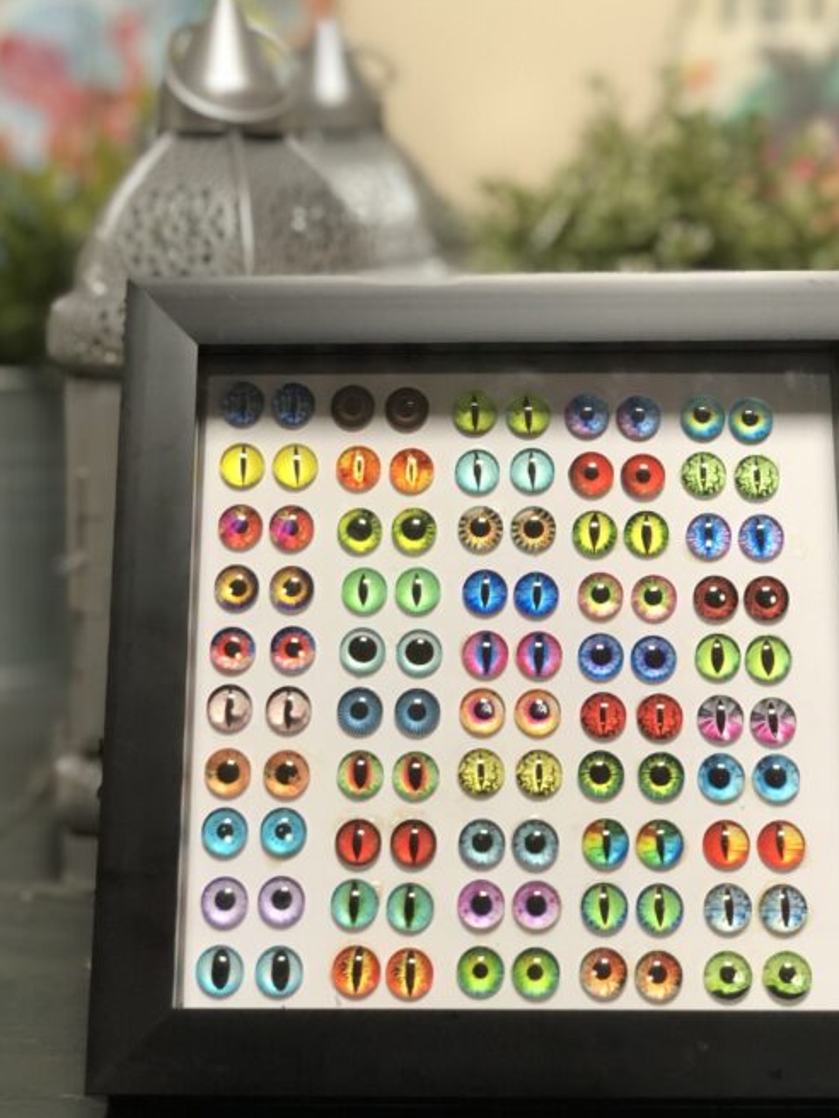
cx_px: 442
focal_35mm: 74
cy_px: 374
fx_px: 2391
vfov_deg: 26.2
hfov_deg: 19.9
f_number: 2.4
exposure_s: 1/33
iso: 100
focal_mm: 6
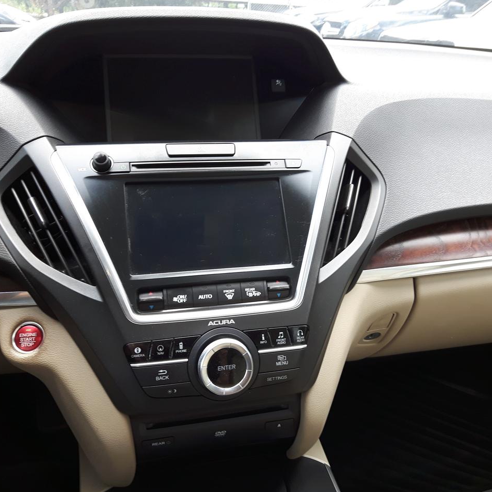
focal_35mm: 37
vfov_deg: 44.9
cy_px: 248
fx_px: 595
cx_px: 259
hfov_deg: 44.9
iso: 40
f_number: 1.9
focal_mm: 3.7
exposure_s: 1/50
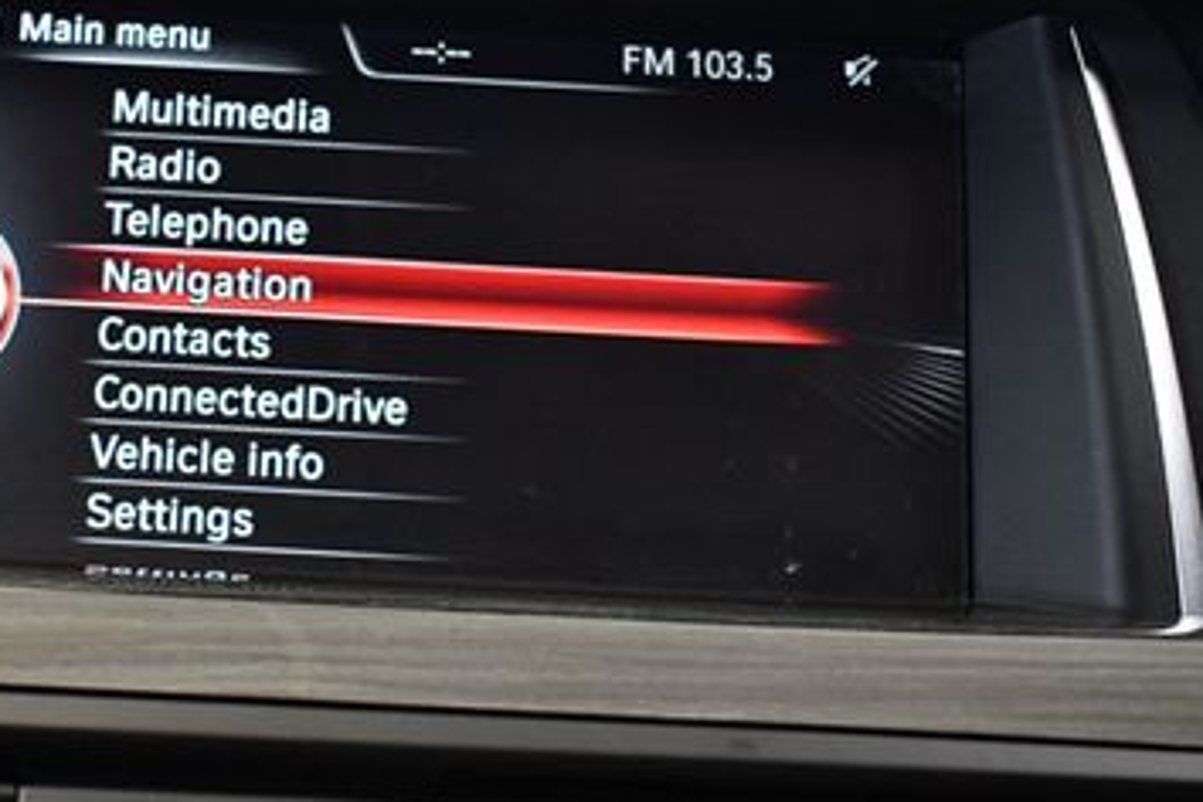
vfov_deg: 20.9
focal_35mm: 65
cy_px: 282
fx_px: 2172
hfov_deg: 29.9
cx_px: 177
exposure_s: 1/60
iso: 3200
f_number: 3.8
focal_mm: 24
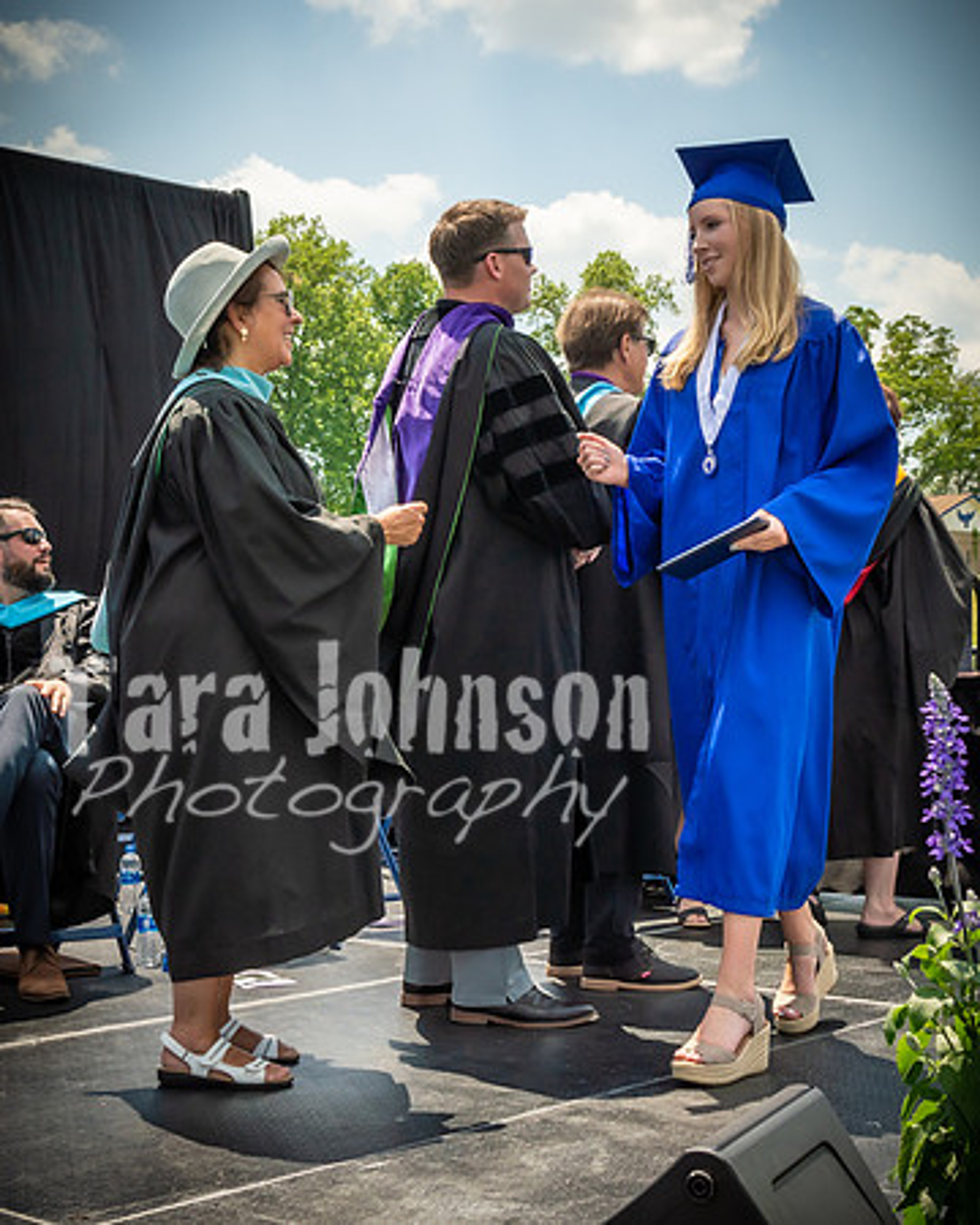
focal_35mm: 56
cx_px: 419
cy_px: 597
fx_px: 2019
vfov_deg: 33.8
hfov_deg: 27.3
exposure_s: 1/800
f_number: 7.1
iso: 200
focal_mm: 22
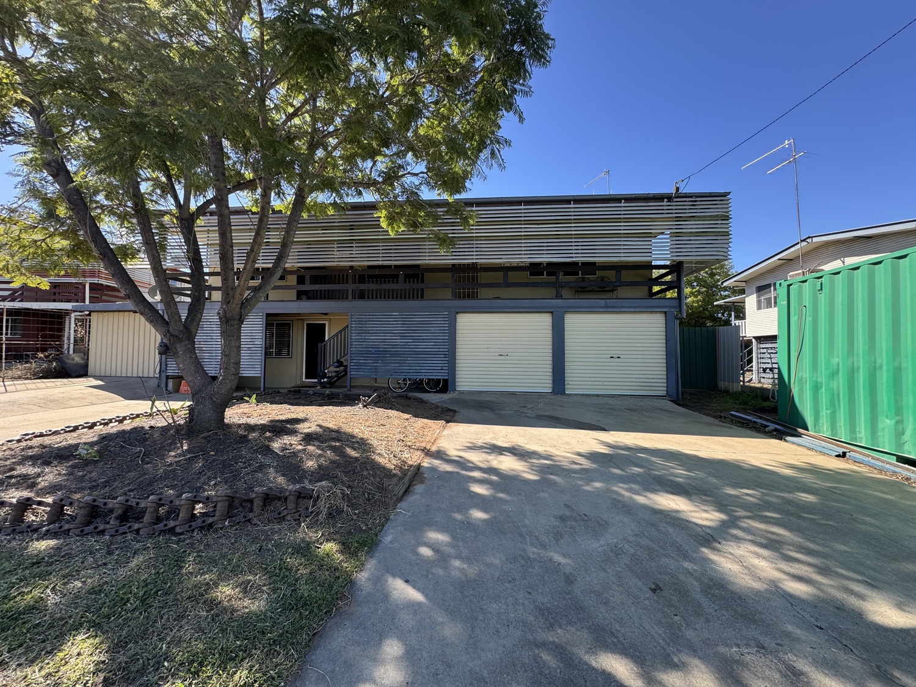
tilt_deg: +1.6
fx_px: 370
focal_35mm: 14
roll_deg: -0.1
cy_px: 344
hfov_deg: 102.1
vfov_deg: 85.7
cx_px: 458
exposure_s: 1/354
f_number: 2.2
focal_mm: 2.22
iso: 40
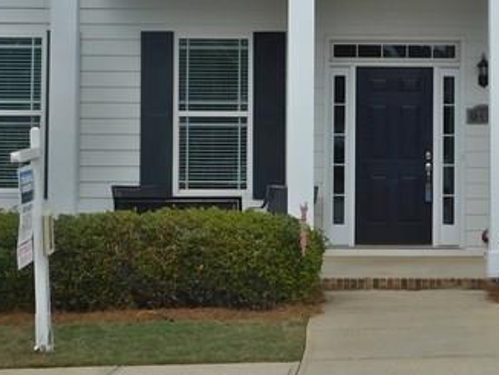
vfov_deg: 12.9
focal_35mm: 113
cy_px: -5
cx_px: 373
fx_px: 1630
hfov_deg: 17.3
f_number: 3.5
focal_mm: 6.3
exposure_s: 1/1000
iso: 125
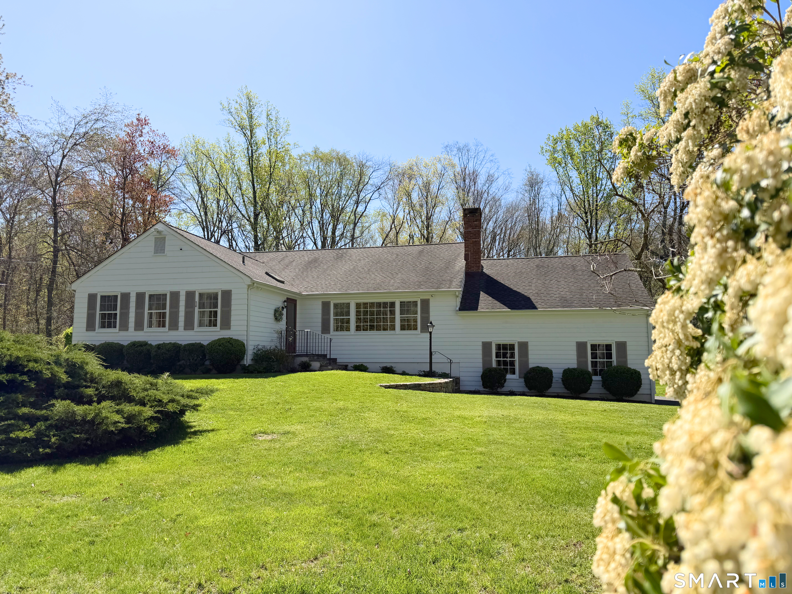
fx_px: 549
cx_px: 396
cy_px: 297
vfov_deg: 56.8
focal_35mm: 24
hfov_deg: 71.6
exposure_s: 1/3953
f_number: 1.78
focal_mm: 6.76
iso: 80
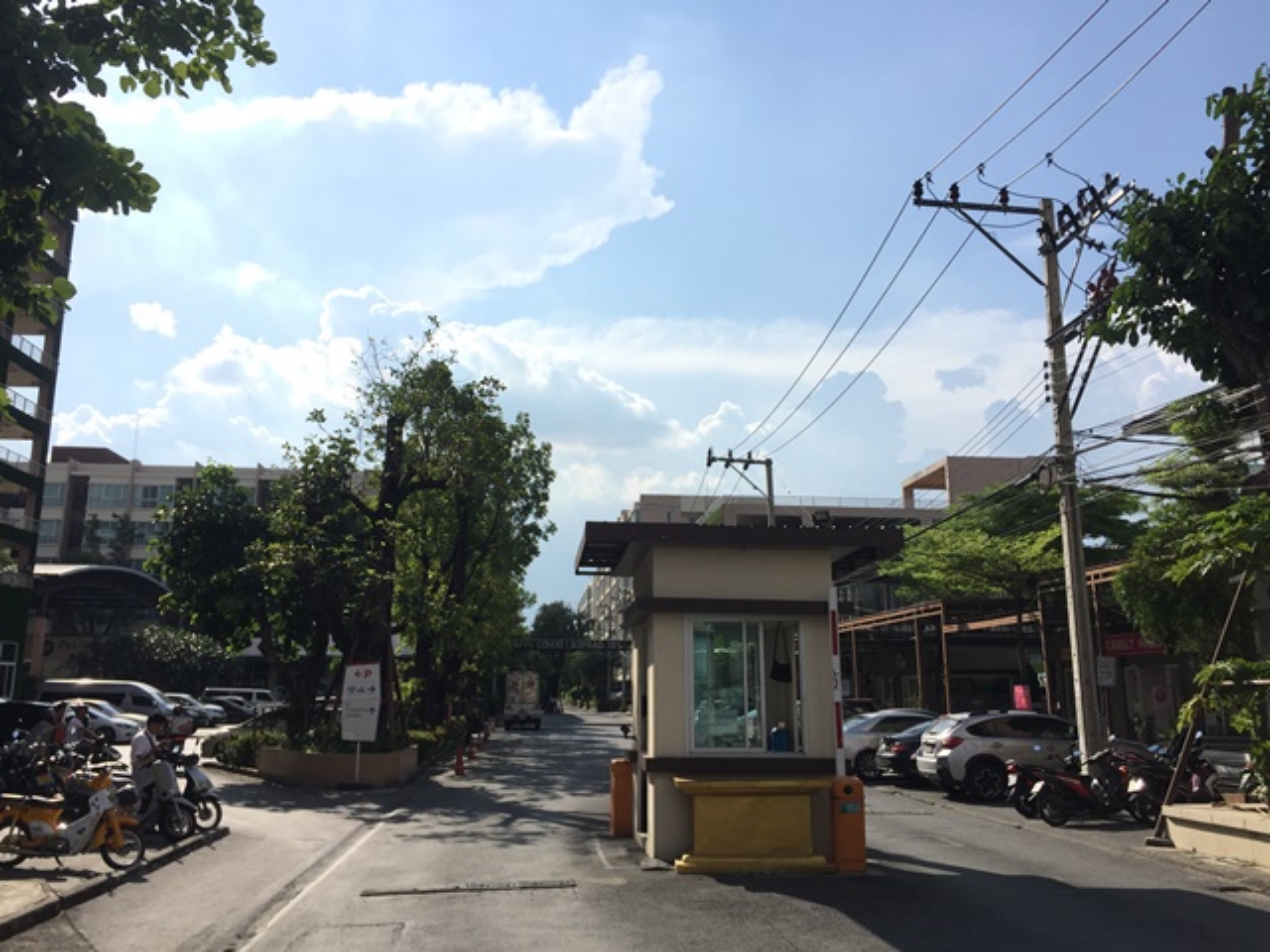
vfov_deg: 48.2
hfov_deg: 61.7
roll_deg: -2.1
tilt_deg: +11.5
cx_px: 635
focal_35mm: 29
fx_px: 1064
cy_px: 476
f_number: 2.2
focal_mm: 4.15
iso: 32
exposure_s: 1/3968
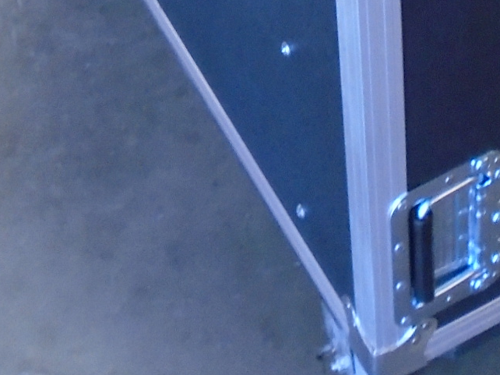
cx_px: 334
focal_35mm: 105
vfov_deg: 12.6
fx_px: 1516
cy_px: -345
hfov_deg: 18.7
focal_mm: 4.6
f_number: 3.2
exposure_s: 1/40
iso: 250
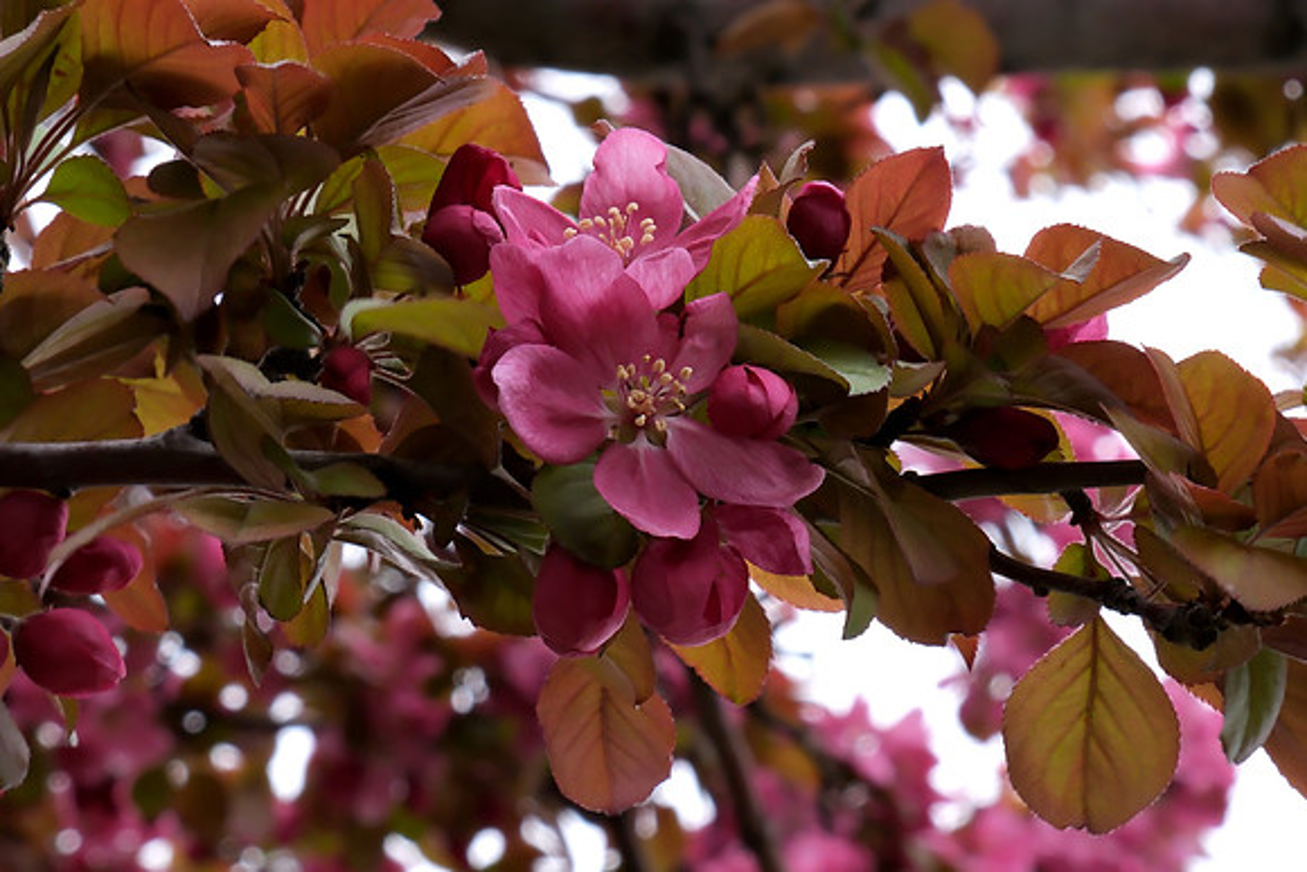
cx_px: 654
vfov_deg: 11.4
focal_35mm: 120
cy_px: 436
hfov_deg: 17.1
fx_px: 4357
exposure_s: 1/120
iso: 640
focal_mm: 80
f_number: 16
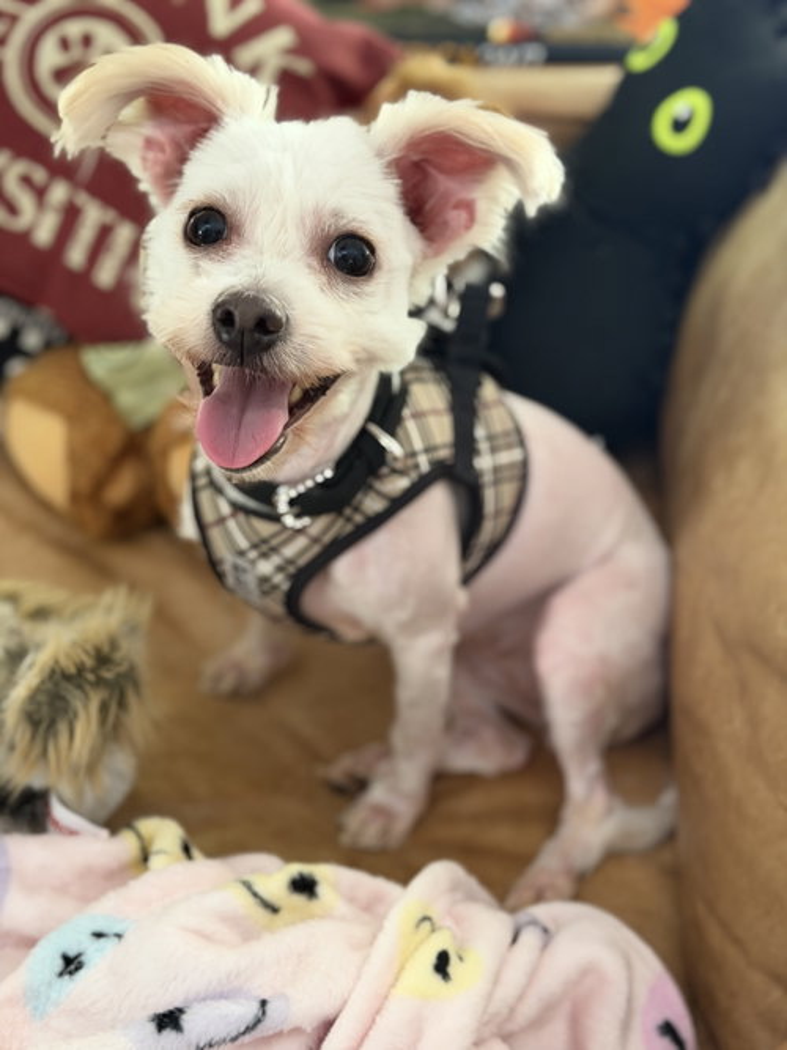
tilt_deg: -35.9
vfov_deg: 39.7
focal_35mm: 48
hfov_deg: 30.3
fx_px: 1456
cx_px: 394
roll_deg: -1.6
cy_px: 525
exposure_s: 1/40
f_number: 1.78
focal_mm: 6.76
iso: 400
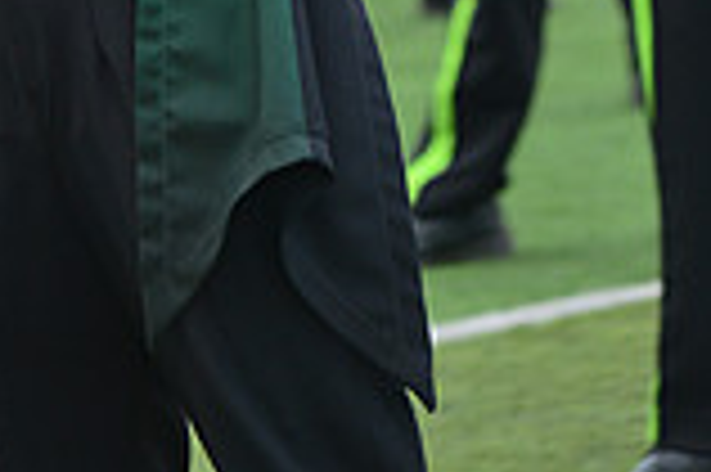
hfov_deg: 3.9
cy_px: -490
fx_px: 10417
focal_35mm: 528
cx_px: 110
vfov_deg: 2.6
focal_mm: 185
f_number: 5.6
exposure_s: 1/500
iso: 200
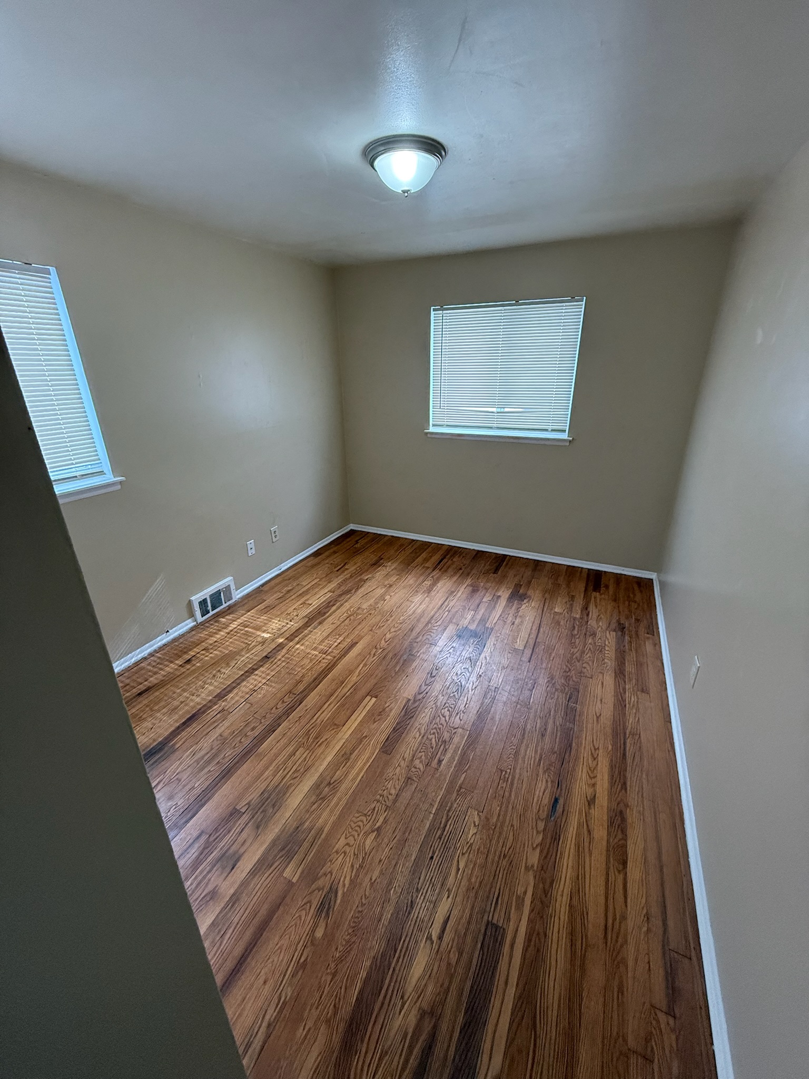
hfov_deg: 85.7
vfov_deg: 102.1
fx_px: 436
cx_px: 404
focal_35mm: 14
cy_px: 540
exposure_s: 1/120
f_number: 2.2
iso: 320
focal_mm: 2.22
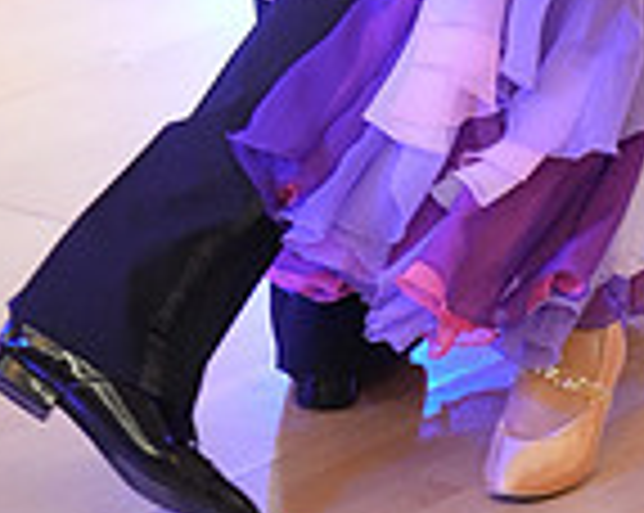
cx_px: 403
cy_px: -634
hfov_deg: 8.3
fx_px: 4435
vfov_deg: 6.4
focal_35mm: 233
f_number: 2
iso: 6400
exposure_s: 1/500
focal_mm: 61
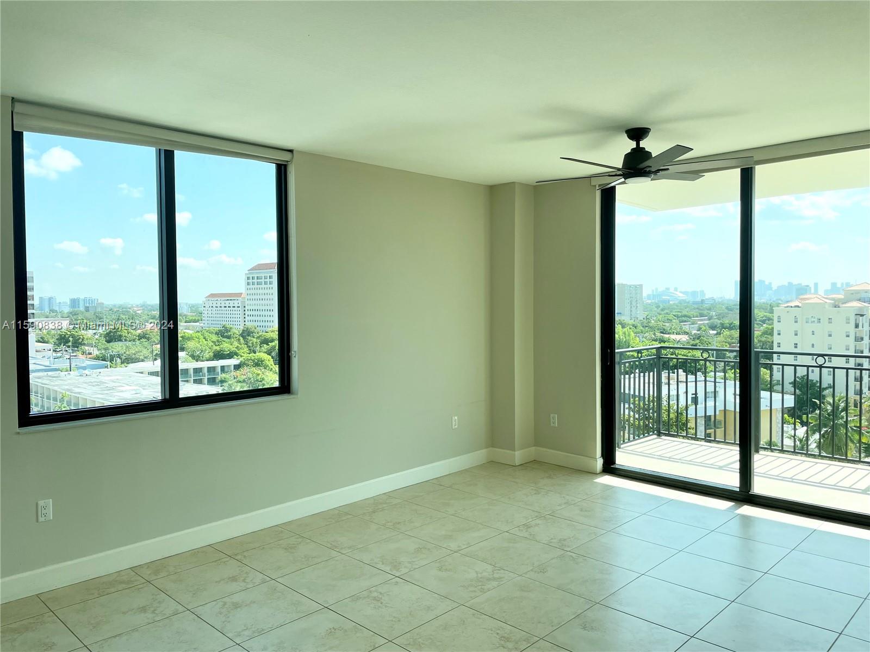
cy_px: 326
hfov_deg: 67.3
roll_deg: +1.4
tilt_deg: -1.3
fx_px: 653
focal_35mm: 26
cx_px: 435
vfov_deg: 53.1
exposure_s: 1/963
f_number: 1.6
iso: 32
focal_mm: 4.2
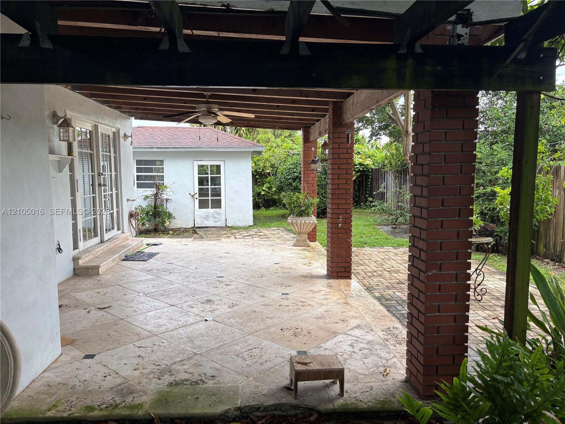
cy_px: 212
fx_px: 424
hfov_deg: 67.3
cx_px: 282
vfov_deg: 53.1
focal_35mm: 26
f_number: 1.6
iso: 32
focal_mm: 5.96
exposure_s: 1/139
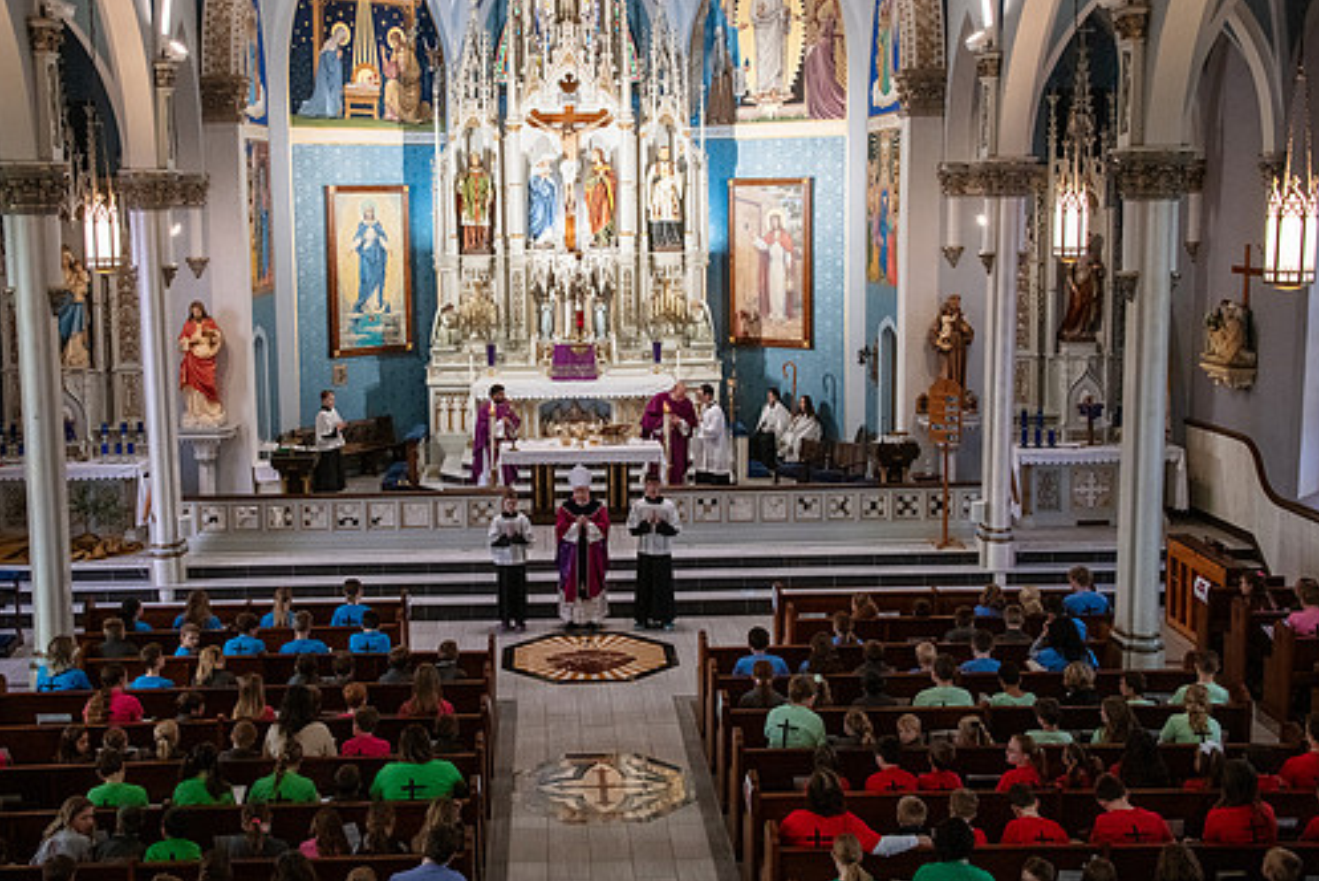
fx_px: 1540
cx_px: 576
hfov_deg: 46.3
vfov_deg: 31.9
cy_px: 378
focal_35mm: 42
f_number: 9
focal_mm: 36
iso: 4000
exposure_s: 1/80
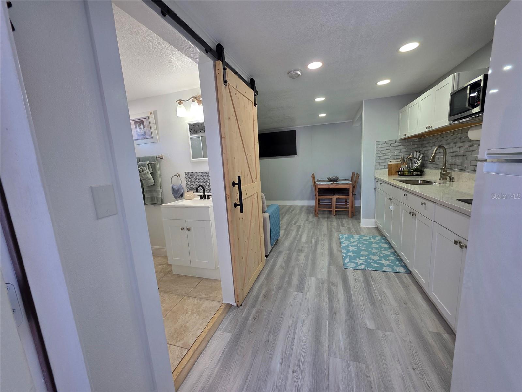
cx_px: 261
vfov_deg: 89.9
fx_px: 196
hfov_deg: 106.2
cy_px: 196
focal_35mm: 13
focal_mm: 2.2
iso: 80
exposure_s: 1/120
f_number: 1.9
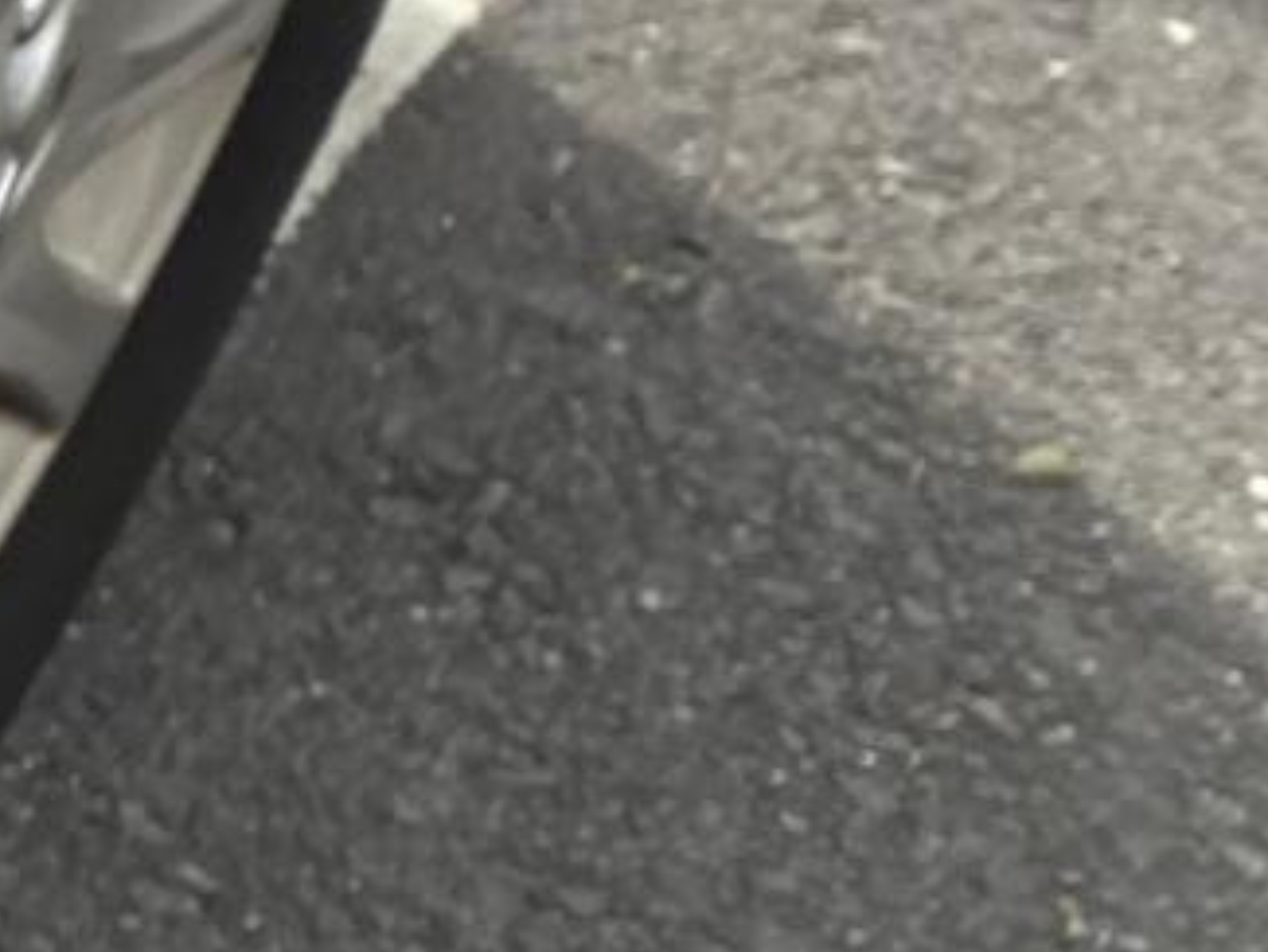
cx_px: -1822
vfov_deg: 9.3
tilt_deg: -39.3
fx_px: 5863
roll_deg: -14.6
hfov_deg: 10.5
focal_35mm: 160
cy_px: 605
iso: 32
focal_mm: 4.25
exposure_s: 1/738
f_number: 1.8
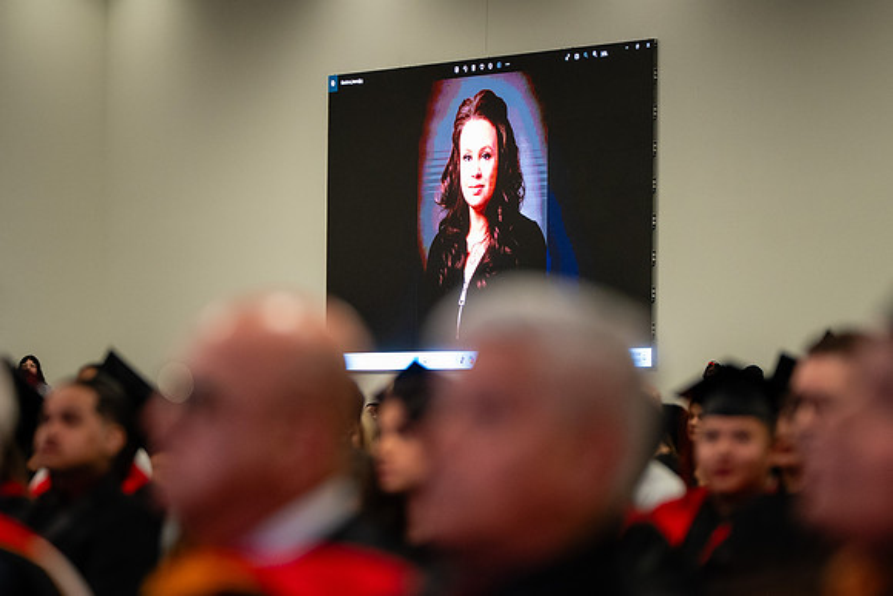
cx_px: 446
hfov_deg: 12.7
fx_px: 3998
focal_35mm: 161
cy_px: 298
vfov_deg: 8.5
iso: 2500
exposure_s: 1/320
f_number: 2.8
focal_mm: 135
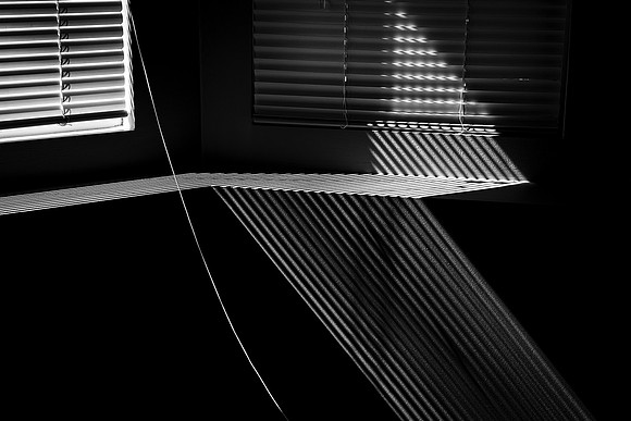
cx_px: 316
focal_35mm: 55
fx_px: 964
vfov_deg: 24.6
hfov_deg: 36.2
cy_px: 210
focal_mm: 55
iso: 400
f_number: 11
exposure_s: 1/160
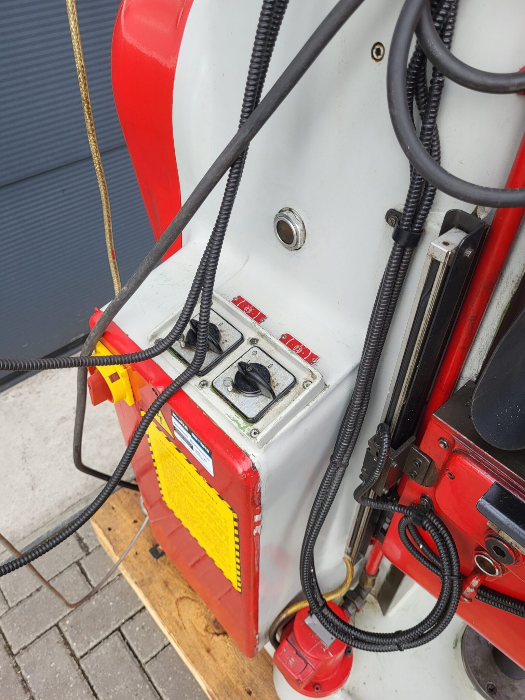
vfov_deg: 67.3
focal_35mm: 26
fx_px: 526
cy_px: 350
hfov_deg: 53.1
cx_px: 262
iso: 40
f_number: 1.8
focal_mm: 5.4
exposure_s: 1/101
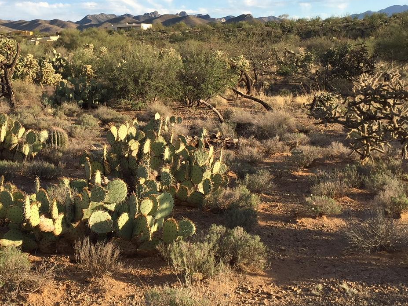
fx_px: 601
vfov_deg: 28.5
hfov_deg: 37.2
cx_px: 141
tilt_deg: -4.8
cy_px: 122
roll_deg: +1.1
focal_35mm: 51
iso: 32
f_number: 2.2
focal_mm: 4.15
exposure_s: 1/920
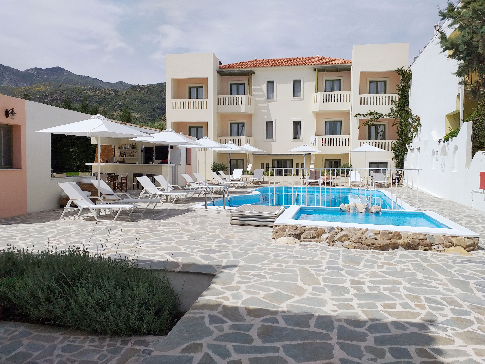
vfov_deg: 53.1
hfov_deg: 67.3
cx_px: 242
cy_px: 182
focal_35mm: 26
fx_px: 364
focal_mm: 3.6
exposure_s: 1/3631
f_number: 1.9
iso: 40
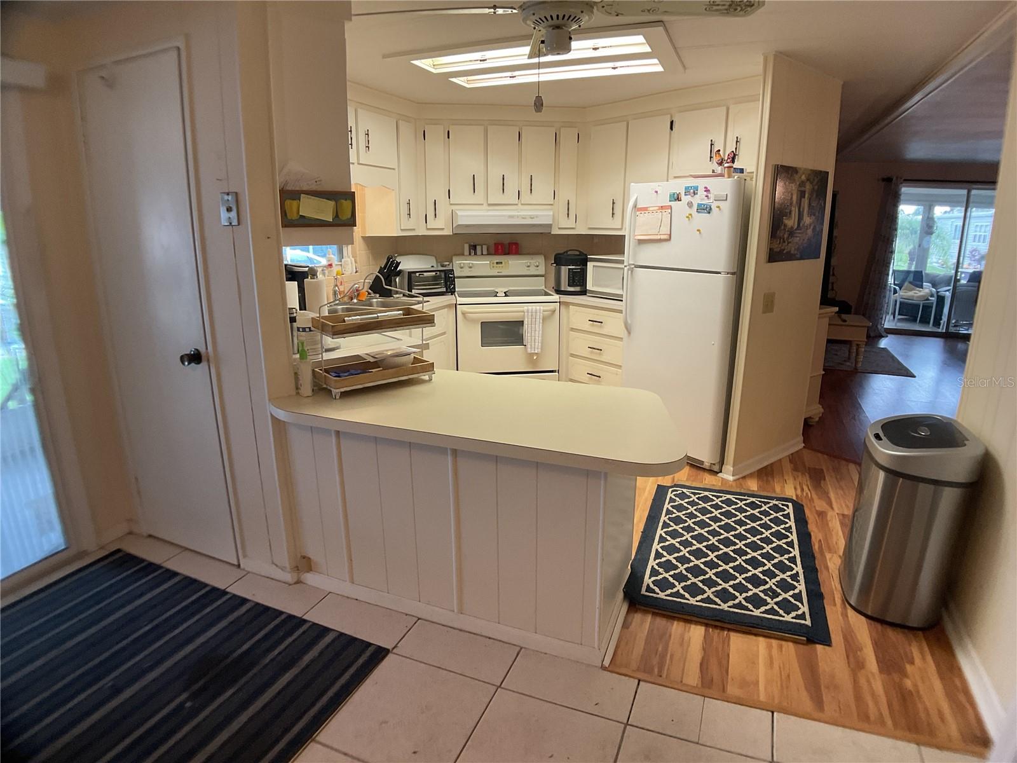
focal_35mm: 29
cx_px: 508
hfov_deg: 61.7
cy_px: 382
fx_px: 852
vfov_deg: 48.2
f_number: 1.8
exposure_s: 1/60
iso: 64
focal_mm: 3
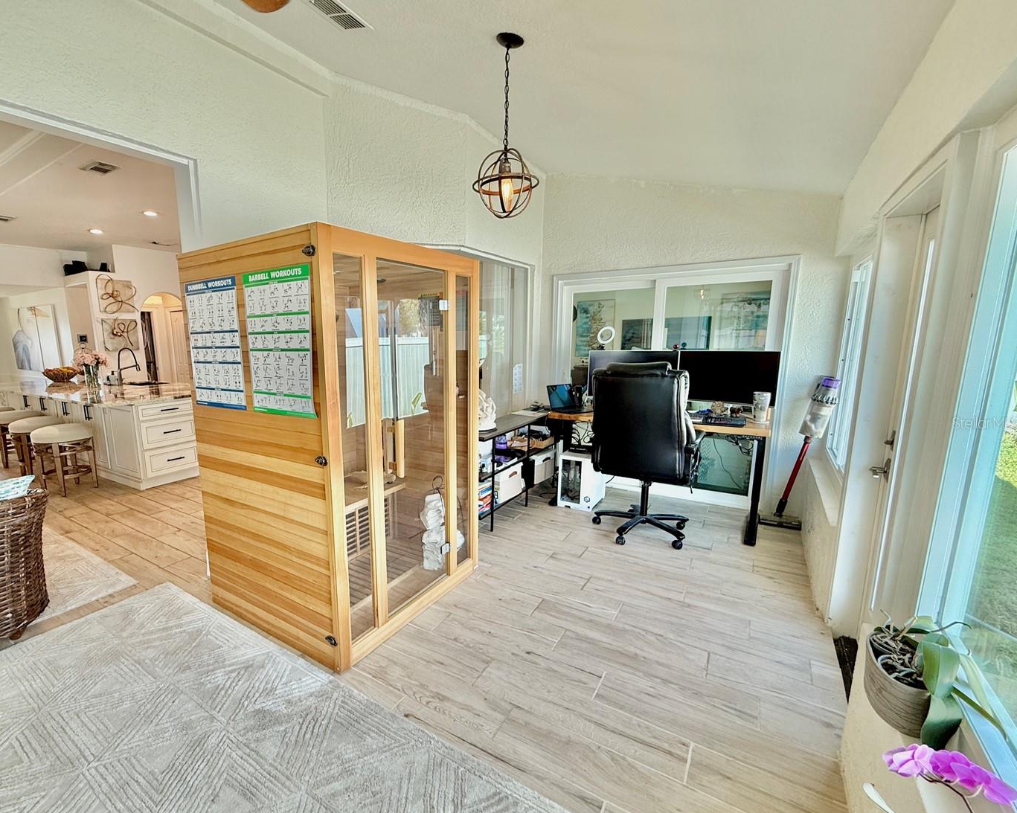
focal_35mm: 16
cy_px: 422
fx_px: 481
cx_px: 427
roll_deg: +0.9
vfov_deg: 80.3
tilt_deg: -8.4
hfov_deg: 92.4
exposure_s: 1/120
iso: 80
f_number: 2.2
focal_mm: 2.22
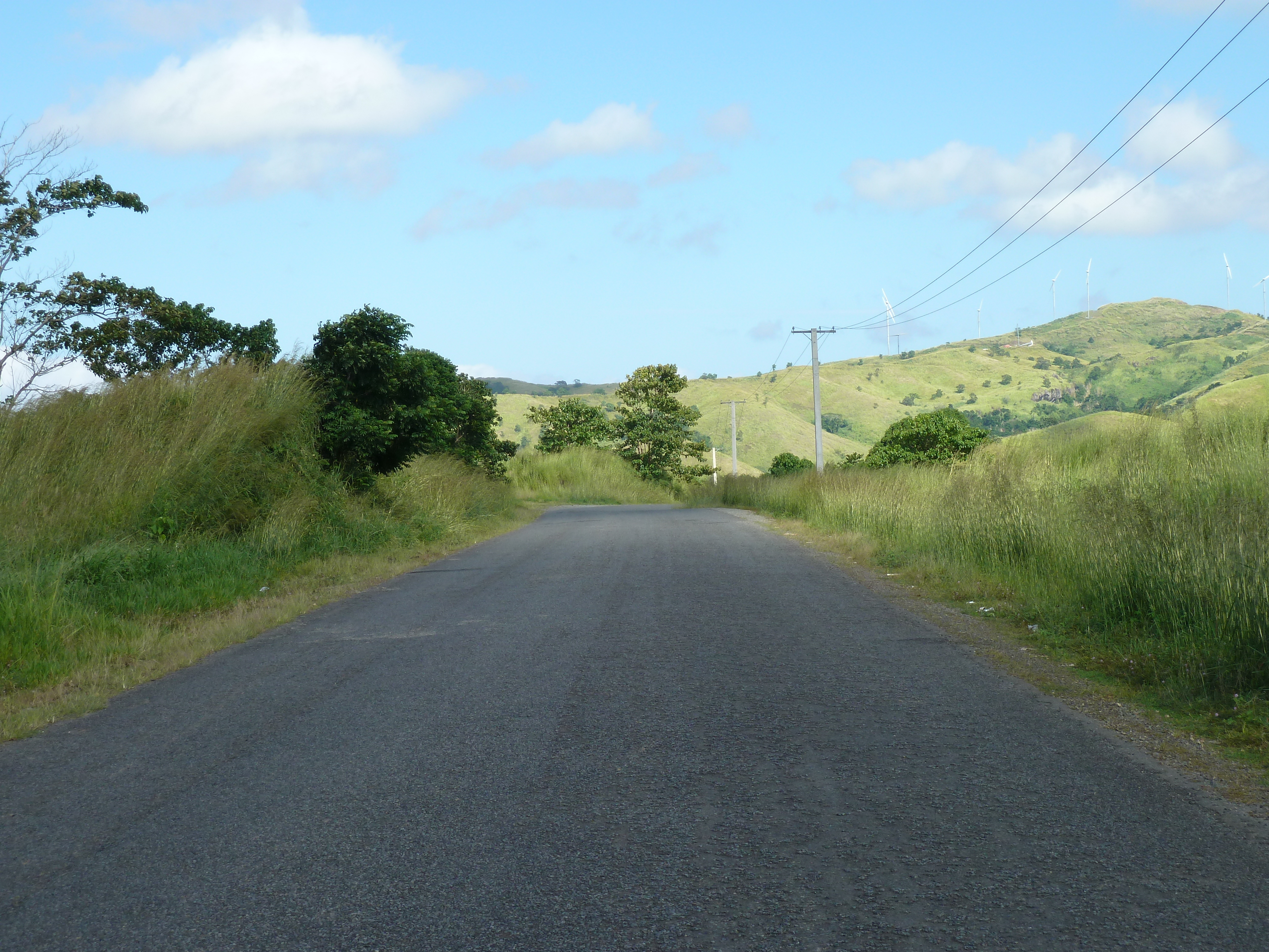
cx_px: 634
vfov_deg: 23.3
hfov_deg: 30.7
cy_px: 476
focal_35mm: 63
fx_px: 2310
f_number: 4
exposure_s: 1/400
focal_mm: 10.3
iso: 80
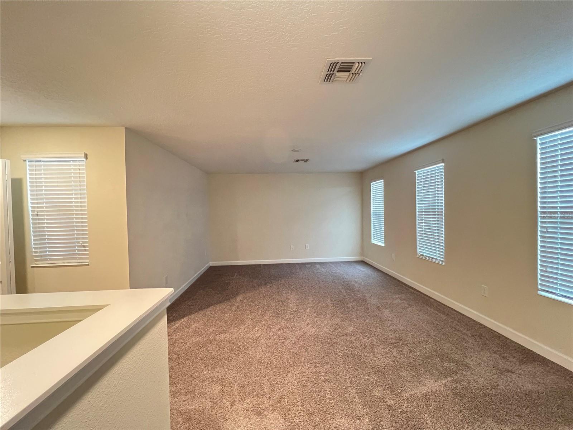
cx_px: 286
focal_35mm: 13
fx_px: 215
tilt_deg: -1.2
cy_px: 215
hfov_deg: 106.2
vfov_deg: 89.9
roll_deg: +1.5
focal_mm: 1.57
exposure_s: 1/40
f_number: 1.8
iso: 800
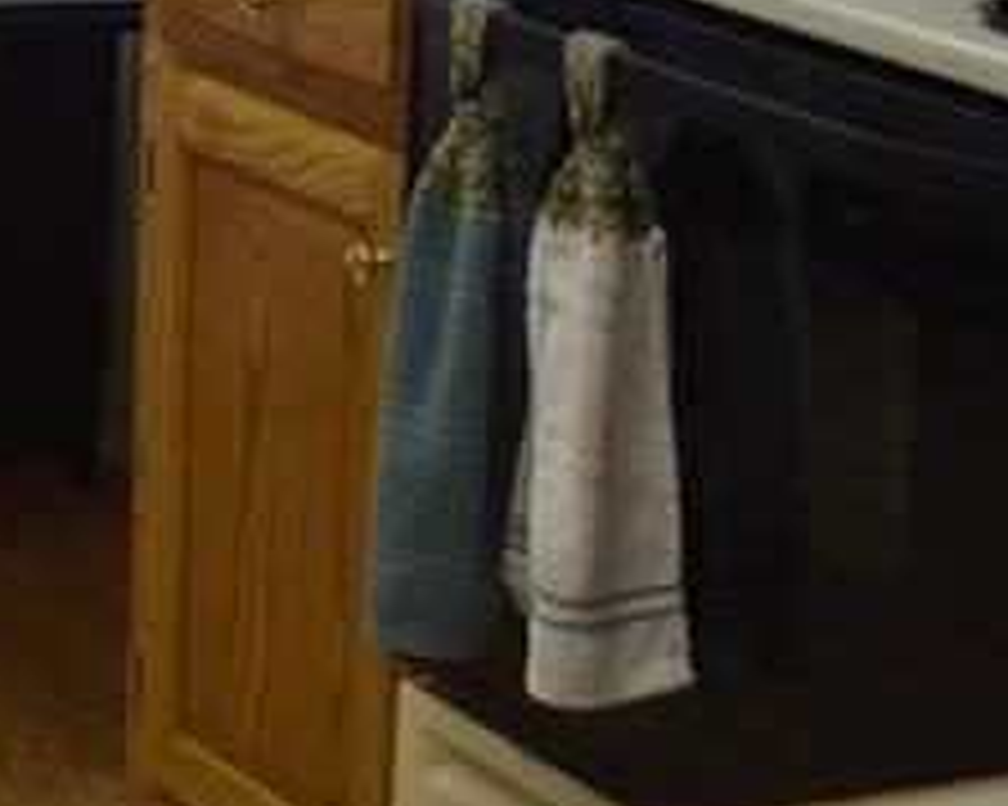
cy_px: -149
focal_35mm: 167
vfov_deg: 9.1
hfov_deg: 11.1
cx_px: -558
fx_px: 4980
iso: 400
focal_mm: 26
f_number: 5
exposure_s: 1/100
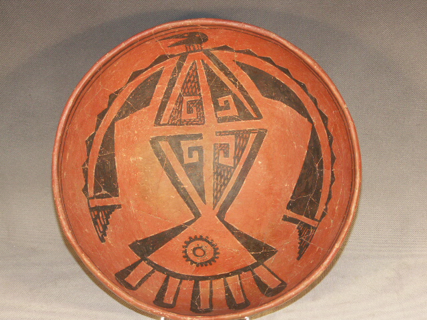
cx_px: 214
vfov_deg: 19.9
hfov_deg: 26.3
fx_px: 913
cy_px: 160
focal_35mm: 74
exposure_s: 1/160
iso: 100
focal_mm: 18.42
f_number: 3.5
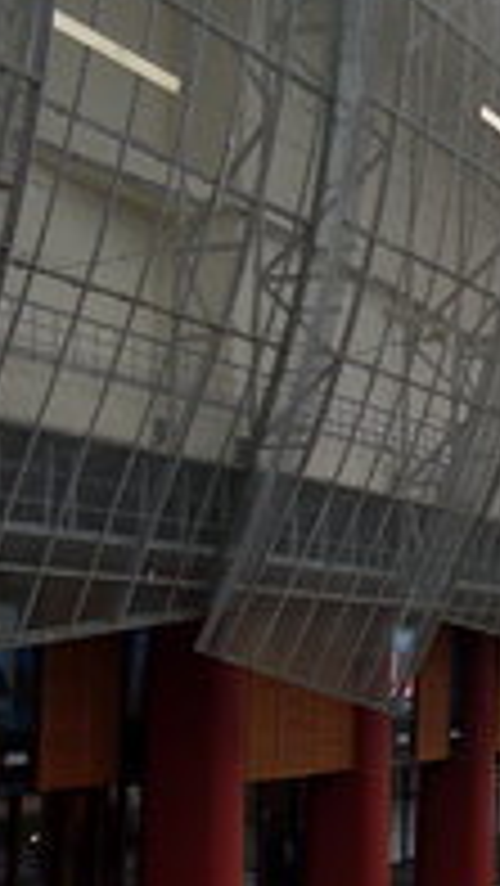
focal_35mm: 84
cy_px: 571
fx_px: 1977
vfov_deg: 25.2
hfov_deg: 13.5
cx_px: 775
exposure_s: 1/350
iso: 80
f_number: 2.8
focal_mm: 6.3
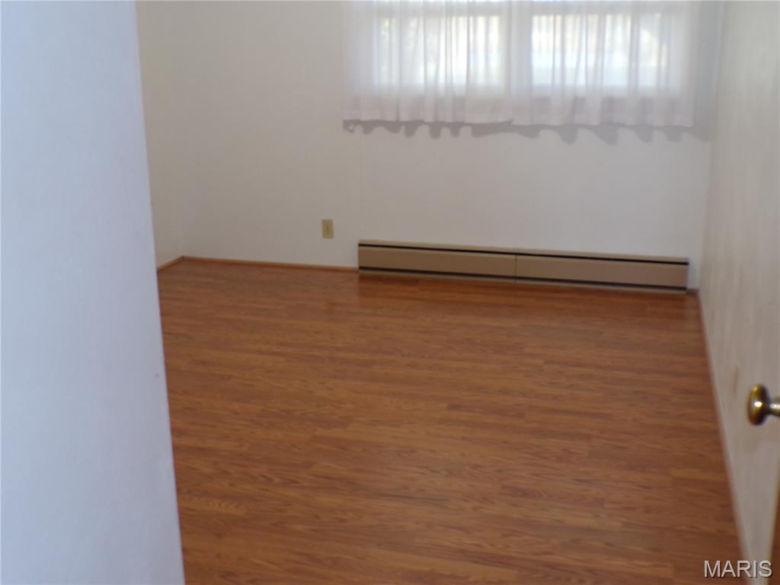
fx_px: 834
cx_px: 390
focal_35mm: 37
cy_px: 292
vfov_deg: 38.7
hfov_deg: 50.1
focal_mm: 6.6
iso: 200
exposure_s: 1/17
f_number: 3.3
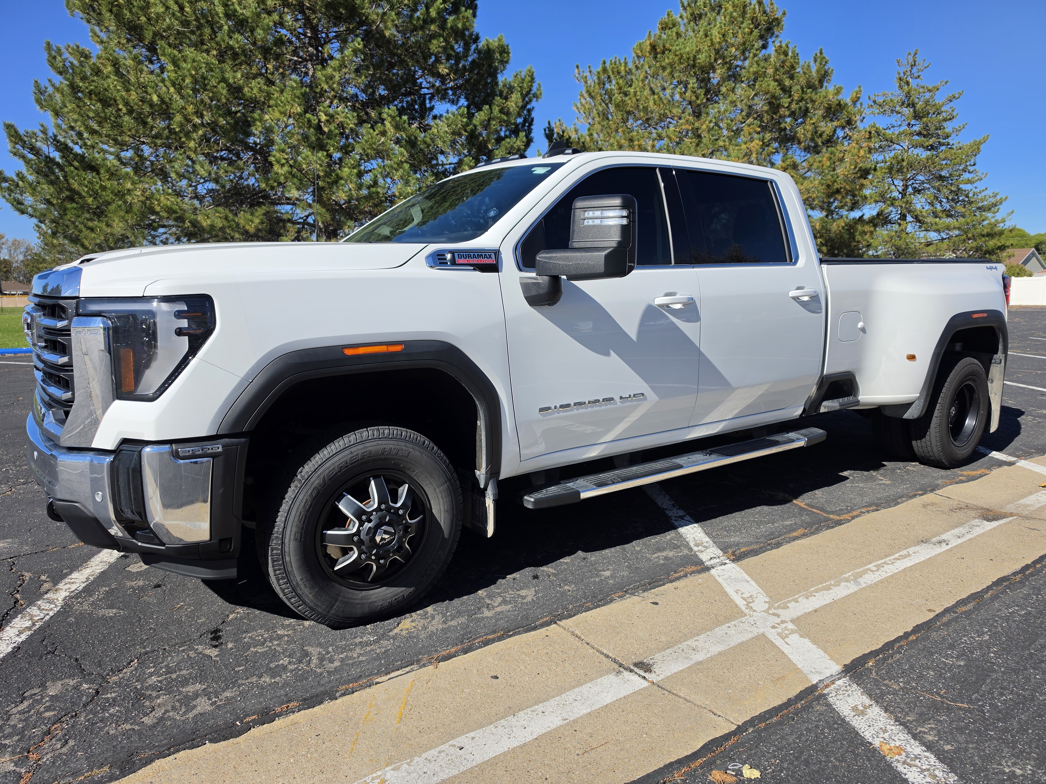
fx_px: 695
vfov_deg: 58.9
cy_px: 392
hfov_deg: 73.9
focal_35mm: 23
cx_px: 523
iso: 50
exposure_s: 1/7939
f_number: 1.4
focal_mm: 6.5
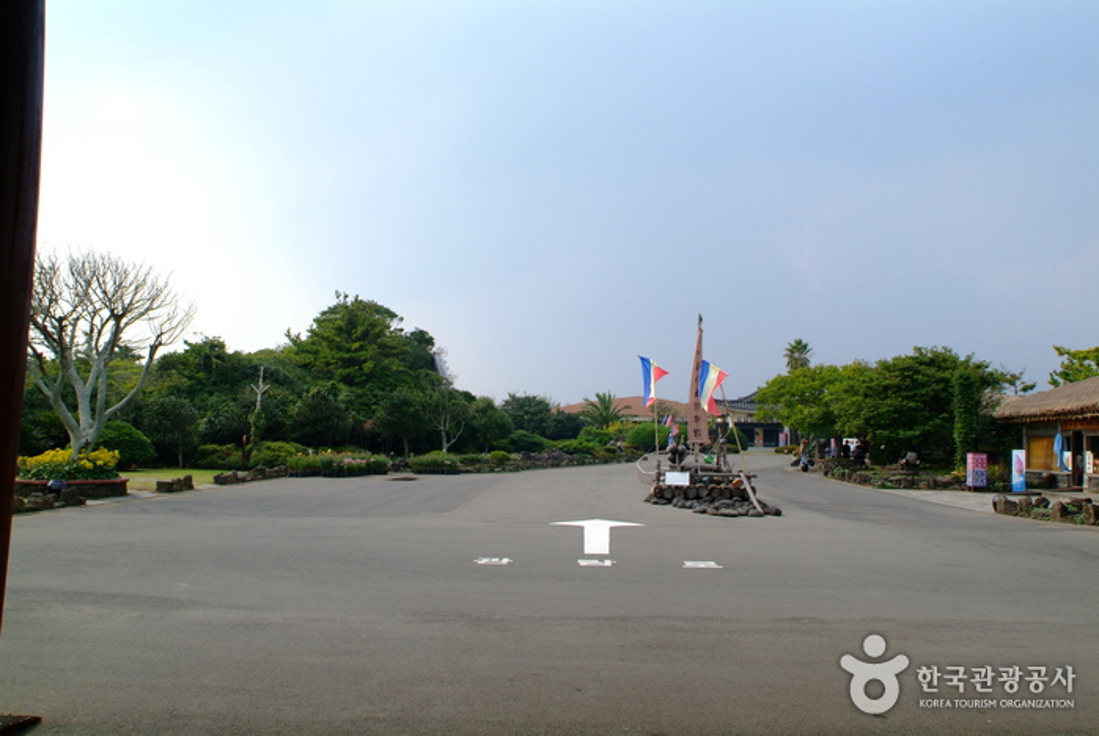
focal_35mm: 30
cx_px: 550
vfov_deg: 43.7
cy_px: 368
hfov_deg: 61.9
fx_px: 917
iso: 200
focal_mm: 20
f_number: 8
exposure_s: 1/250
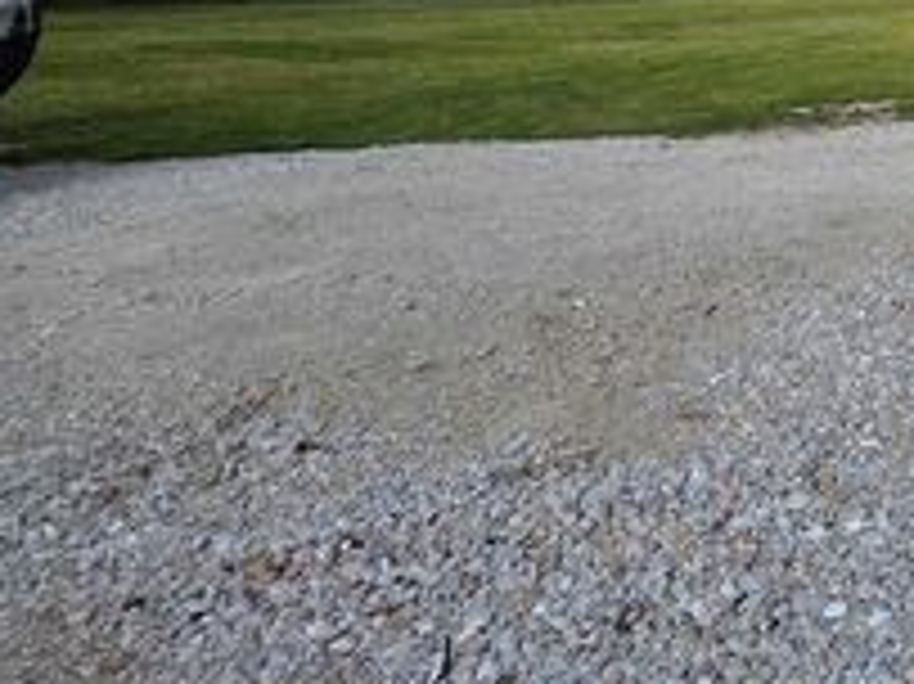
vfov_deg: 37.2
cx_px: 1081
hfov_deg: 40.8
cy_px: -65
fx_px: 844
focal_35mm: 32
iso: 40
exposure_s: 1/599
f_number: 1.9
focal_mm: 2.2
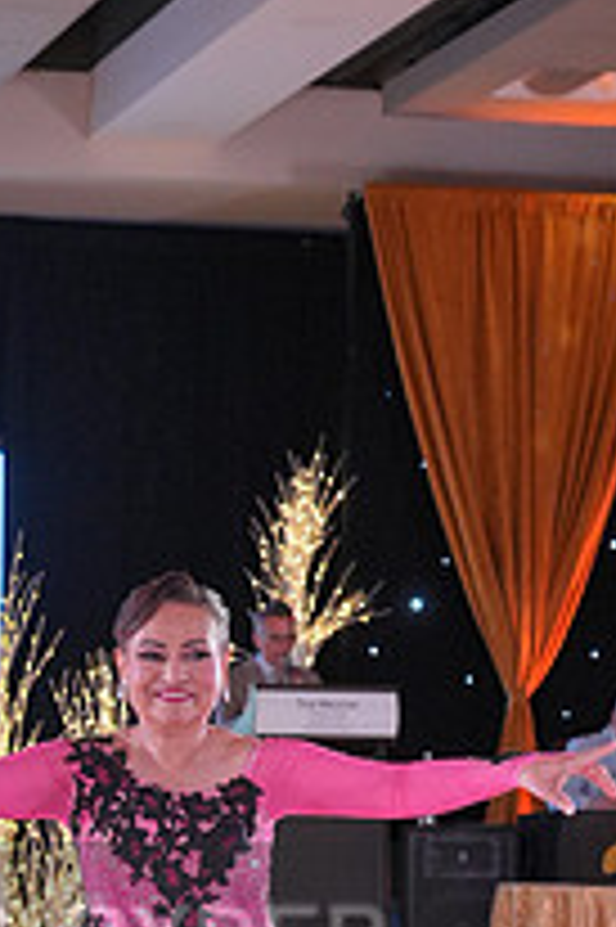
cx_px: -160
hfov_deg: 9.6
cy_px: 994
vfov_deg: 14.3
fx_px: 3625
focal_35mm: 141
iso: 2500
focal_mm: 50
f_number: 4
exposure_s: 1/400
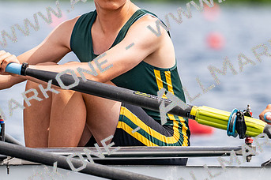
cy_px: 51
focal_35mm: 1016
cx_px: 89
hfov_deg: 2.0
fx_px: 7641
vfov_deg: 1.4
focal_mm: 400
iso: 320
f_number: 4.5
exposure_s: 1/2500
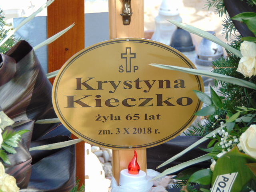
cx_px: 128
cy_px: 96
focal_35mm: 250
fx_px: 1849
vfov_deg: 5.9
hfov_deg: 7.9
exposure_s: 1/125
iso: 80
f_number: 4.1
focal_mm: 44.9
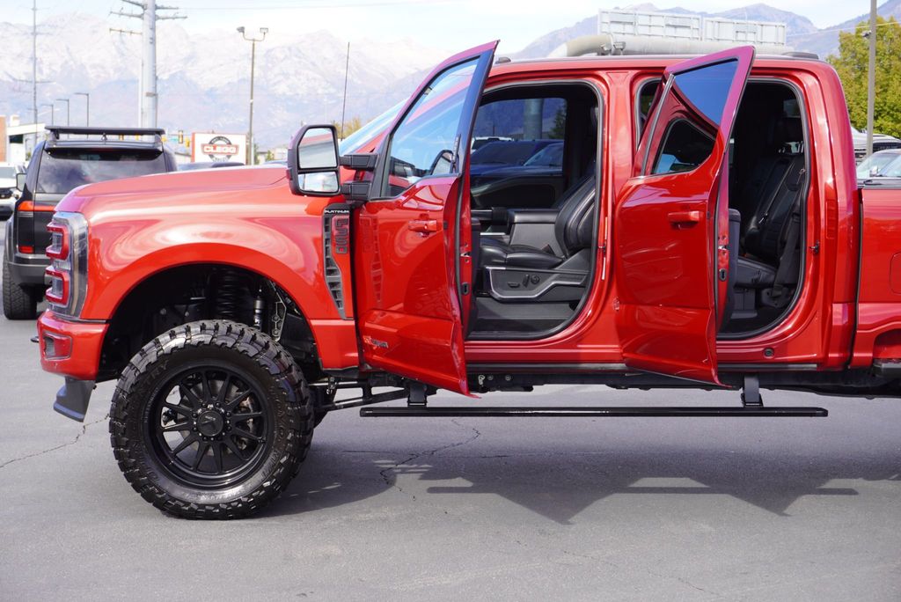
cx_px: 450
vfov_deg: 22.7
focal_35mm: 60
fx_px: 1502
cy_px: 301
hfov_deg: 33.4
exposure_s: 1/100
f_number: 6.3
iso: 100
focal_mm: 40
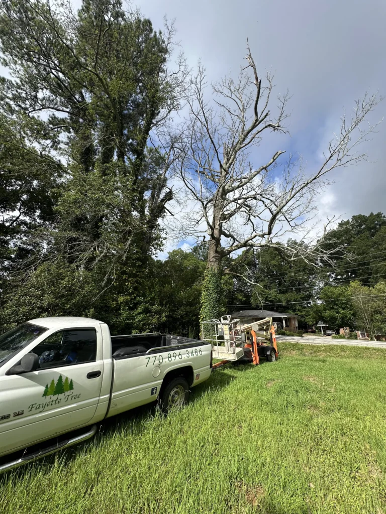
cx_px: 193
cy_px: 257
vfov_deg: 102.1
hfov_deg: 85.7
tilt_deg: +16.6
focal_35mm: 14
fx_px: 208
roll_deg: -0.4
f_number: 2.2
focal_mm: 2.22
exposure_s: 1/1350
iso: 50
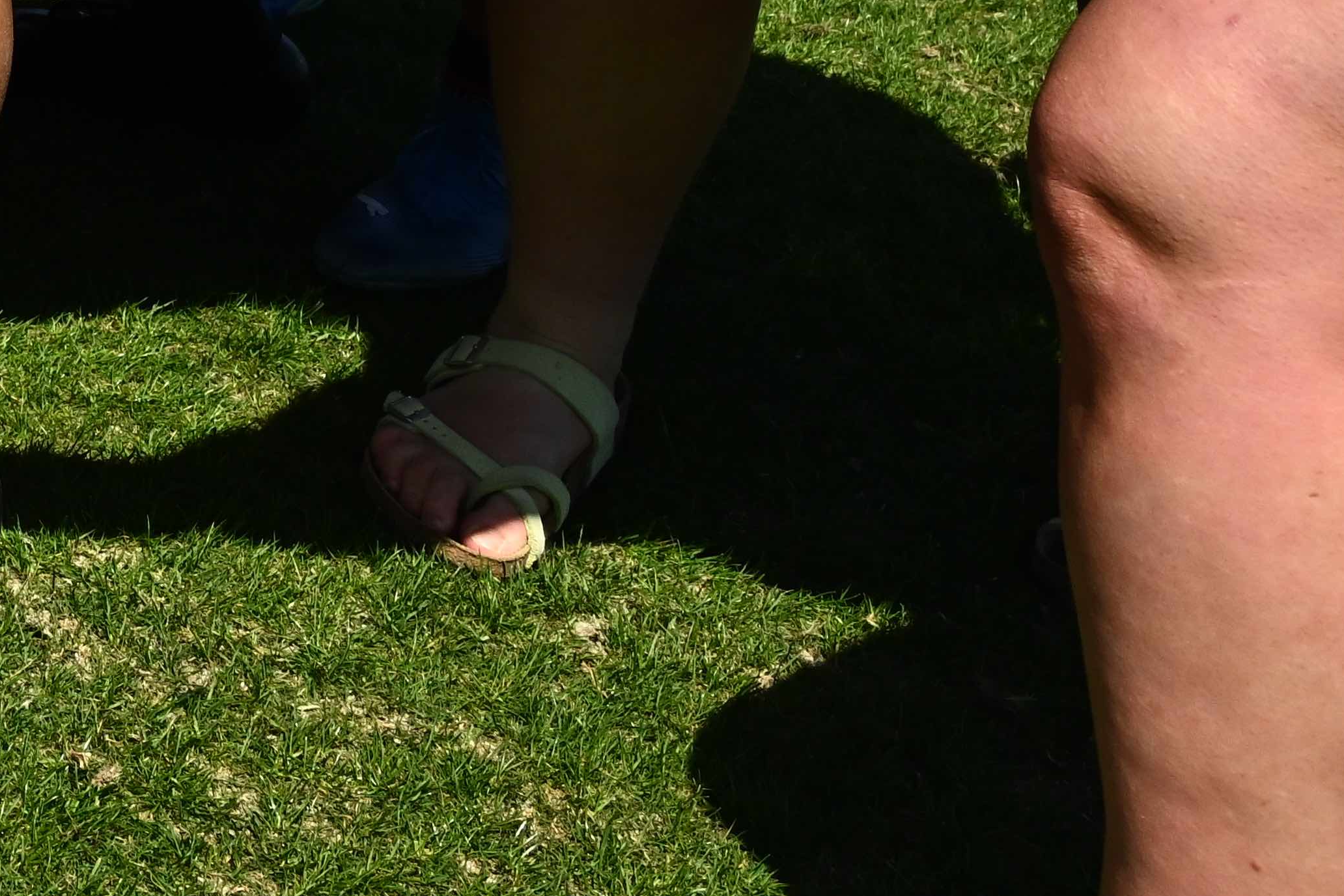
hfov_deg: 17.0
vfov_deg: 13.0
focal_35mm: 96
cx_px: -1169
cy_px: -668
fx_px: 3584
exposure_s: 1/2000
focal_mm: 24
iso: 500
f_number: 8
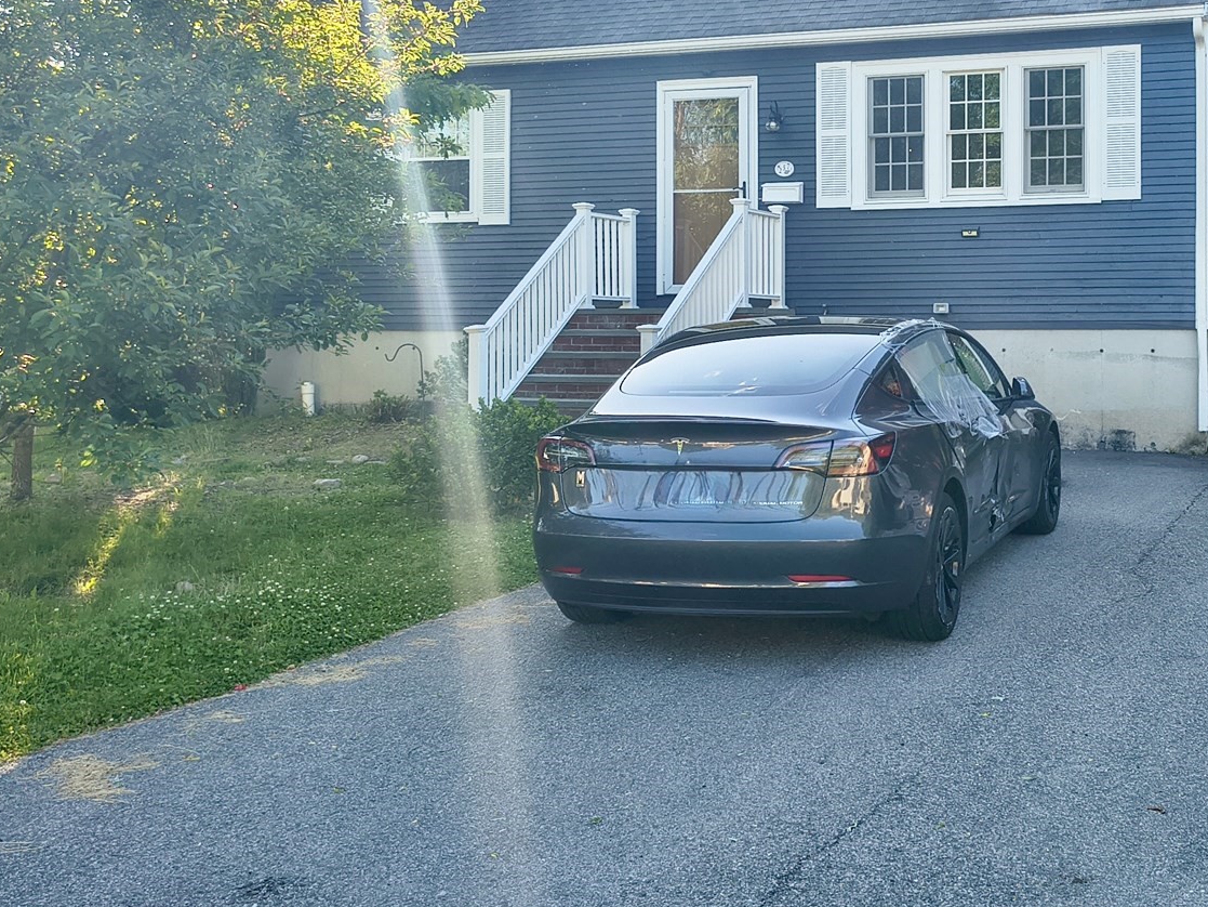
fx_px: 1536
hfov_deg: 41.8
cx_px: 892
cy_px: 329
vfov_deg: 32.7
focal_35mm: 44
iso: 100
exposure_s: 1/646
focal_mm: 5.56
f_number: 1.8
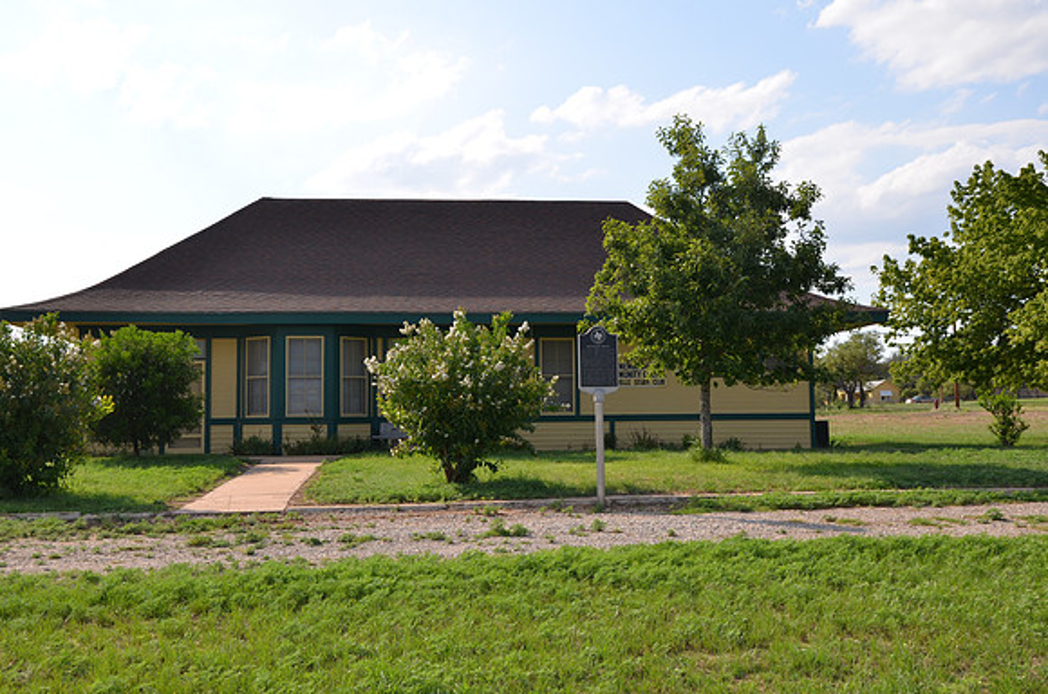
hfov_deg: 46.5
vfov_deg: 31.7
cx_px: 524
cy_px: 347
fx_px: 1220
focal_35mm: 42
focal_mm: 28
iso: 100
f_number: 8
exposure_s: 1/250
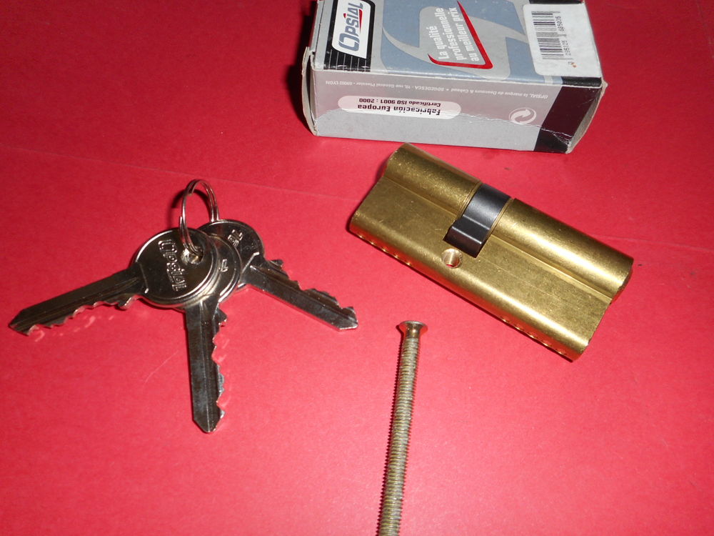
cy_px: 268
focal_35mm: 25
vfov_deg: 54.9
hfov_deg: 69.4
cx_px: 357
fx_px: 516
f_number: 3.7
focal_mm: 4.5
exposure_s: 1/25
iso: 80
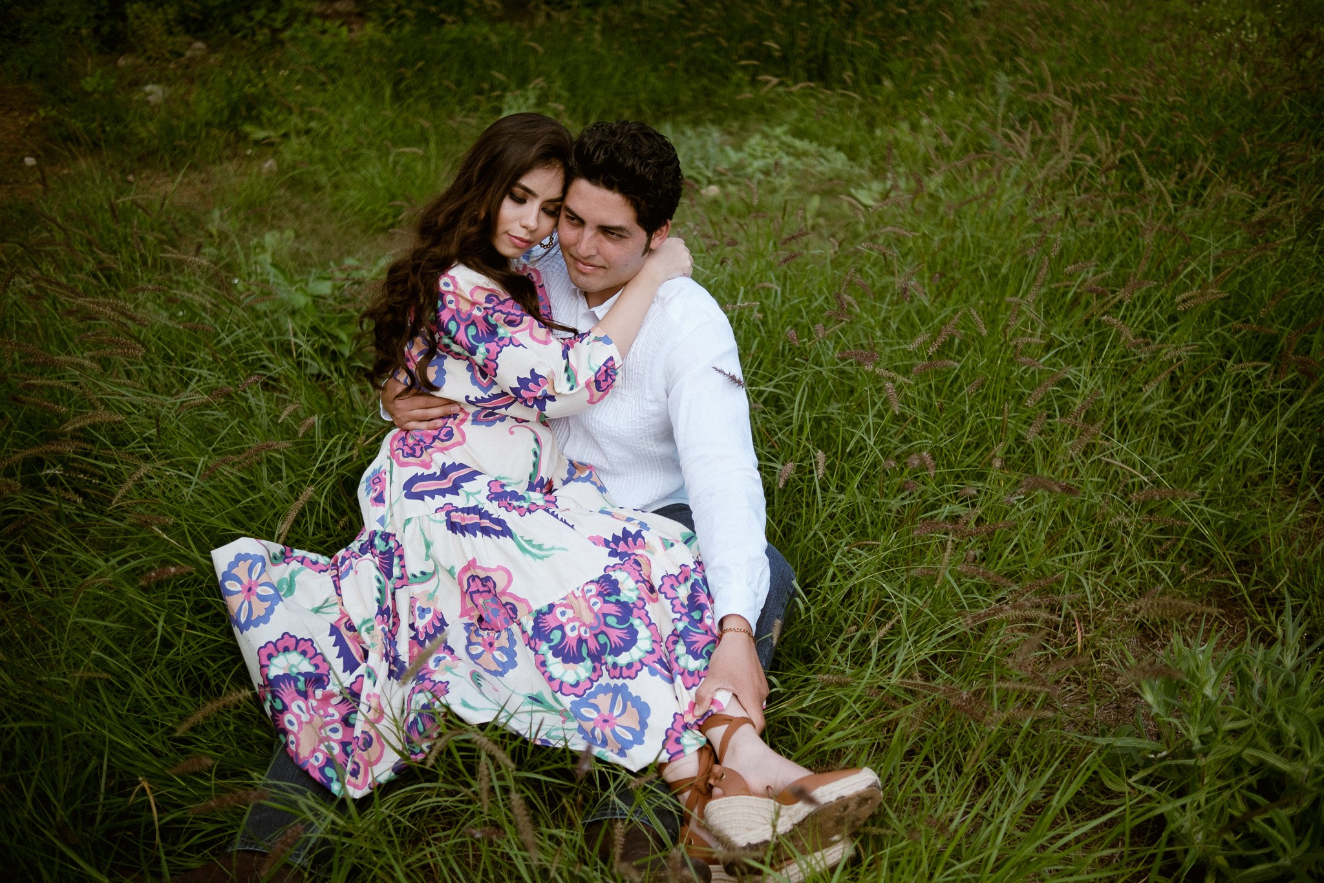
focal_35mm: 35
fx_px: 1287
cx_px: 662
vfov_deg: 37.8
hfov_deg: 54.4
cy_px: 442
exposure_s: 1/2000
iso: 80
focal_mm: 23
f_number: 1.4
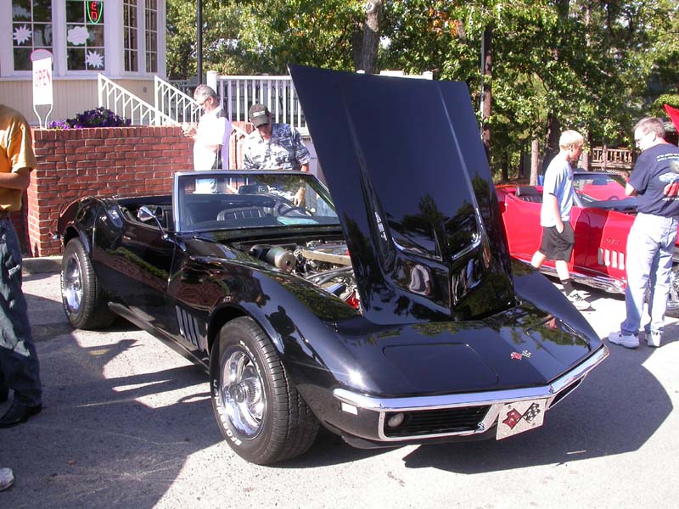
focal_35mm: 38
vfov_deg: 37.7
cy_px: 254
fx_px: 745
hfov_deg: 49.0
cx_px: 340
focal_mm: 7.85
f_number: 5.3
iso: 100
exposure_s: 1/152
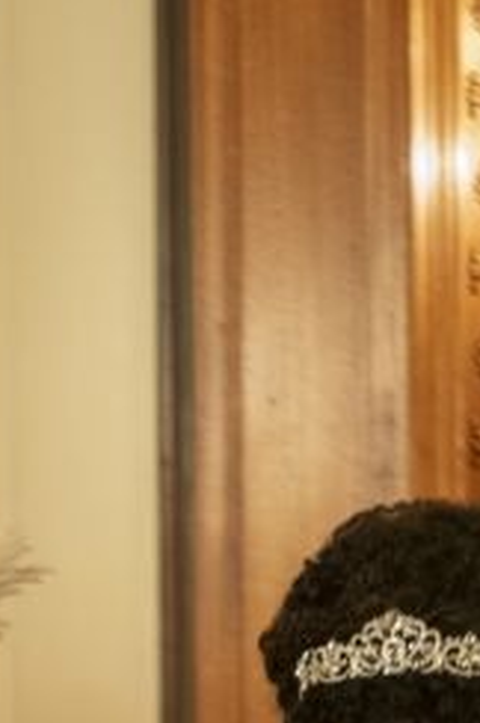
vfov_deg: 5.6
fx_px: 7140
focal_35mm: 356
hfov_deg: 3.8
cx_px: -231
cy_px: 1805
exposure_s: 1/100
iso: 6400
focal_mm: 70
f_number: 3.2
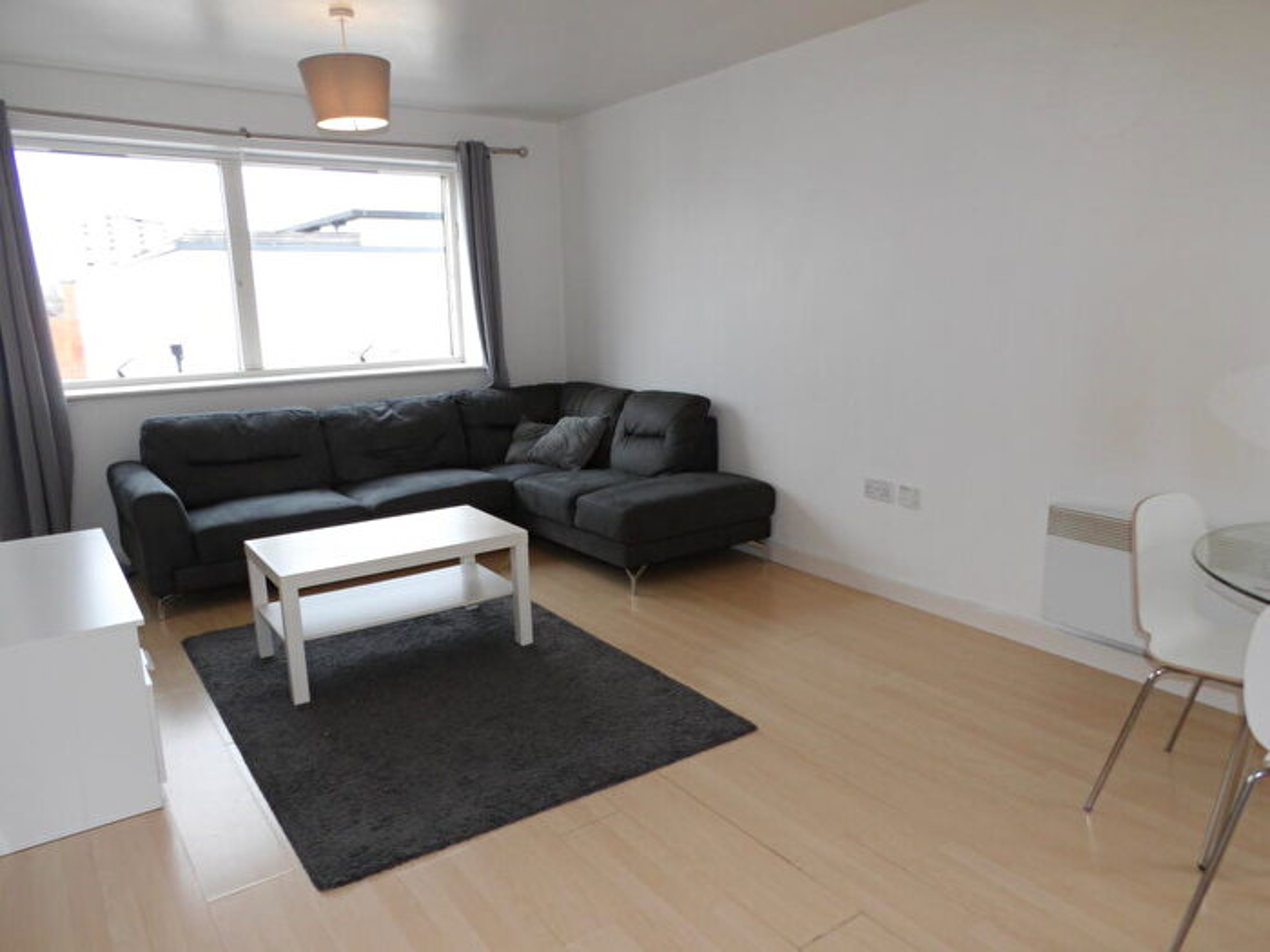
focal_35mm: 24
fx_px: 881
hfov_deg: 71.6
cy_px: 476
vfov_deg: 56.8
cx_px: 635
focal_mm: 4.3
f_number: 4.1
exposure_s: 1/30
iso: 153
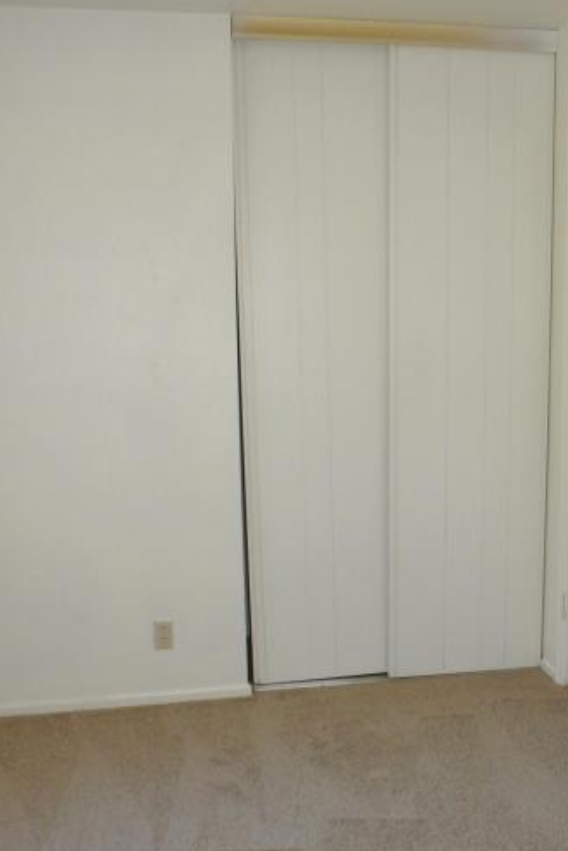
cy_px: 486
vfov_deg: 46.2
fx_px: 993
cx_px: 389
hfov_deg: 31.6
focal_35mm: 42
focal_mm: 10
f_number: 2.8
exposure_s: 1/60
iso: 1000
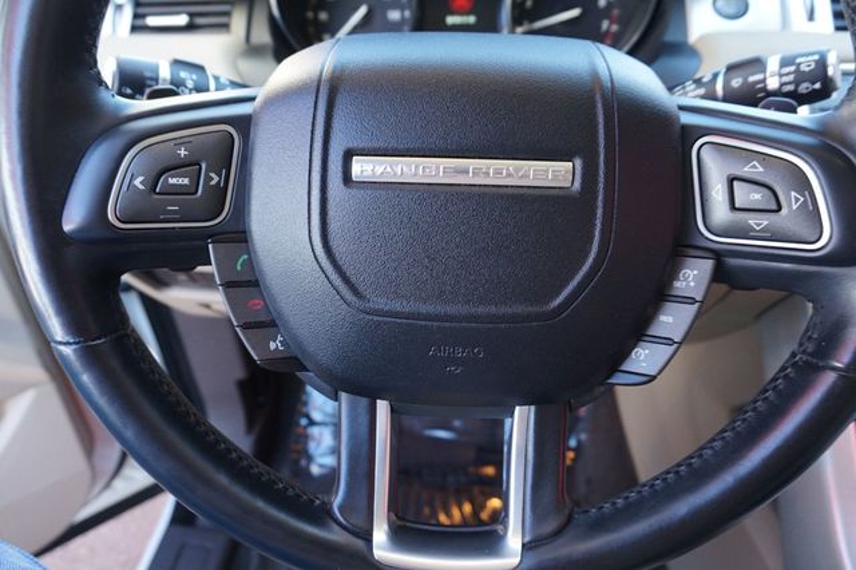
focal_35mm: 24
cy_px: 285
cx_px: 428
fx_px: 570
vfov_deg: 53.1
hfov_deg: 73.8
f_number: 4
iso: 640
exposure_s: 1/60
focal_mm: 16
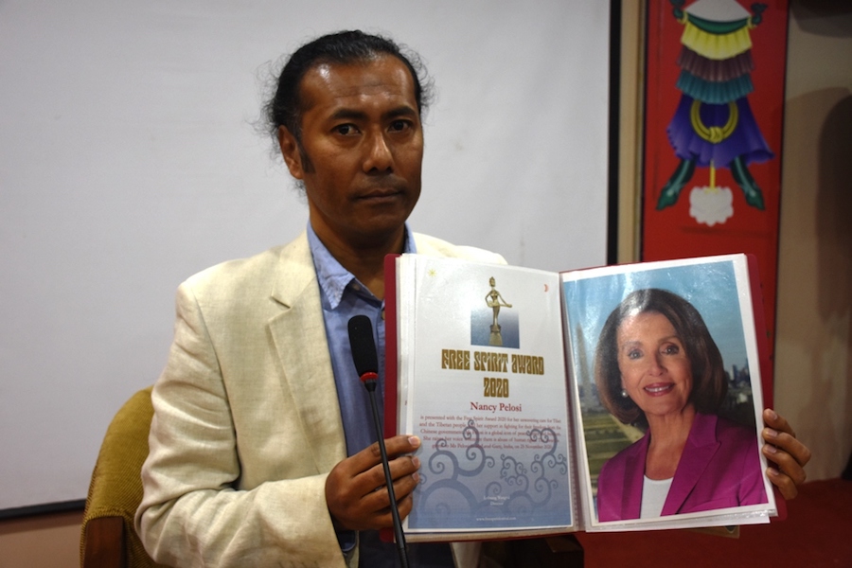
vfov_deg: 36.9
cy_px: 284
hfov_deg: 53.1
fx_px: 852
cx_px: 426
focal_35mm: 36
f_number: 5
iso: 500
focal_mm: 24
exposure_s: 1/30
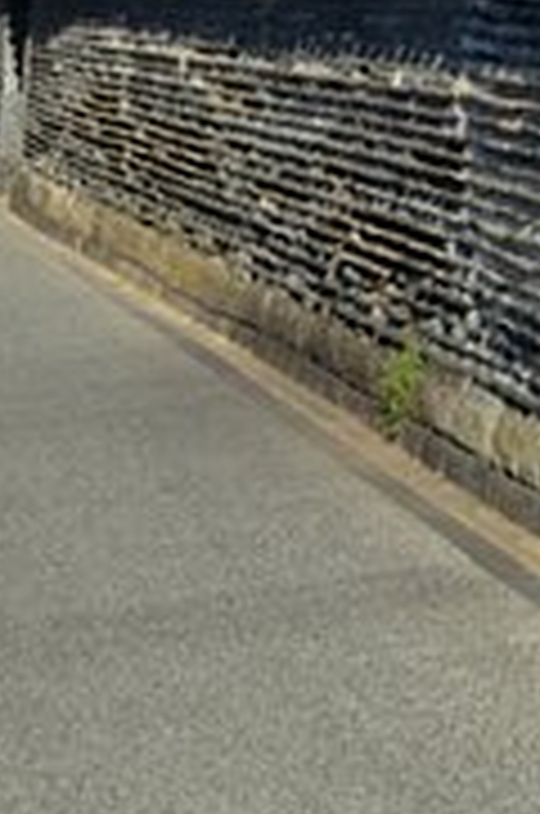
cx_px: 731
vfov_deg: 14.3
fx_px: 3072
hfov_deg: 9.8
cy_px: -315
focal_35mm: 136
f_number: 8
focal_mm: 32
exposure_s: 1/250
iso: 140
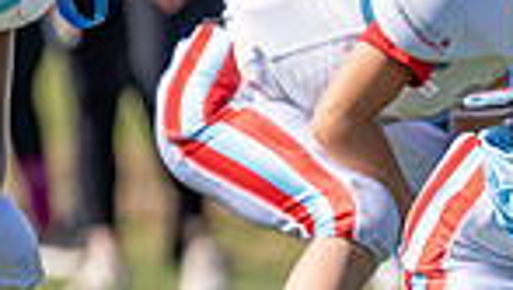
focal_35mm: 1362
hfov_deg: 1.6
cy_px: 46
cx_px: -590
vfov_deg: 0.9
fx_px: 18544
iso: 100
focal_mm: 200
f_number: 2.8
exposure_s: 1/2000
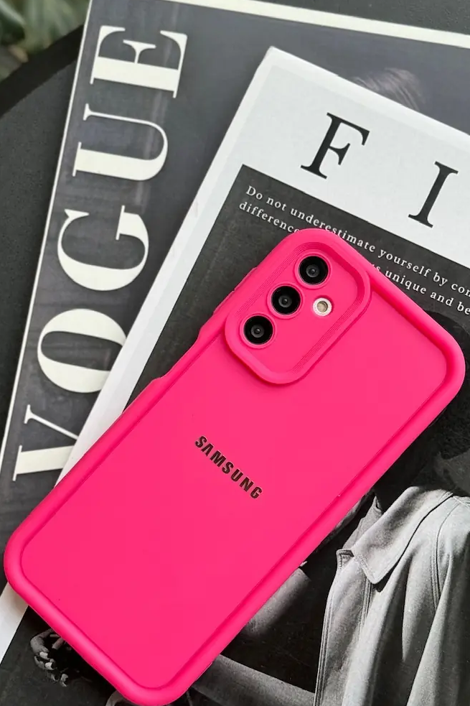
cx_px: 194
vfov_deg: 31.0
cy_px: 334
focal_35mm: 65
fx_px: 1273
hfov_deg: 20.9
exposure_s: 1/470
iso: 64
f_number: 1.78
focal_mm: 6.86
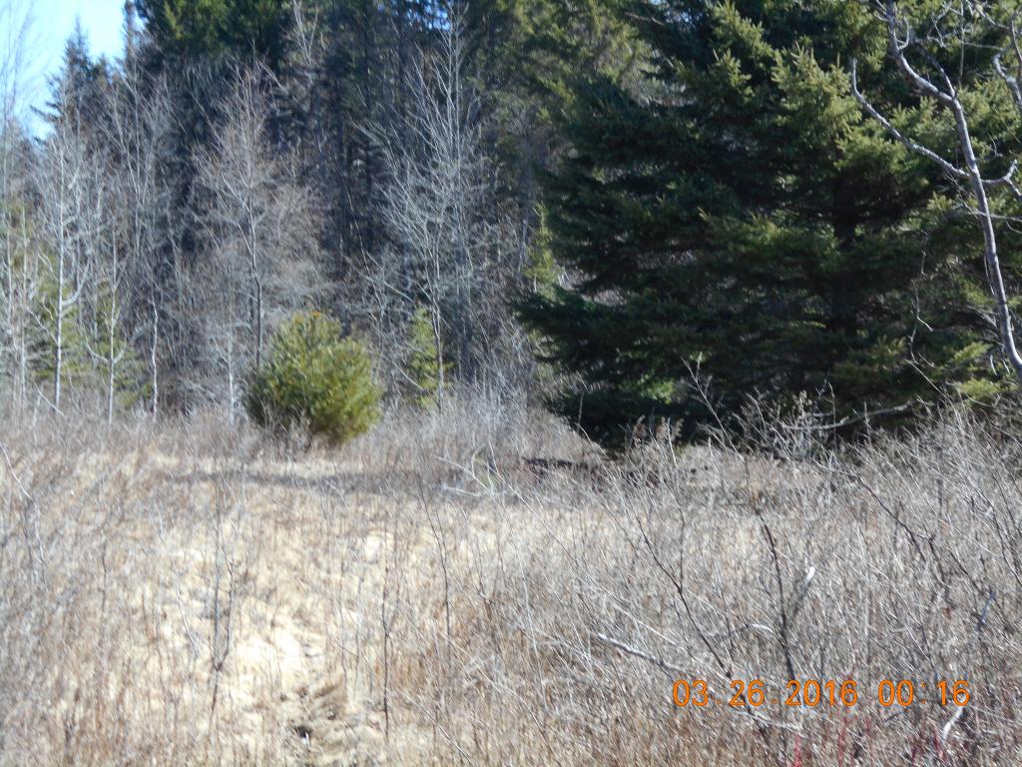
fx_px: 2539
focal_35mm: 86
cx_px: 511
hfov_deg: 22.8
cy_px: 384
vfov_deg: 17.2
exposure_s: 1/100
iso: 80
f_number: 6.3
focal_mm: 15.4
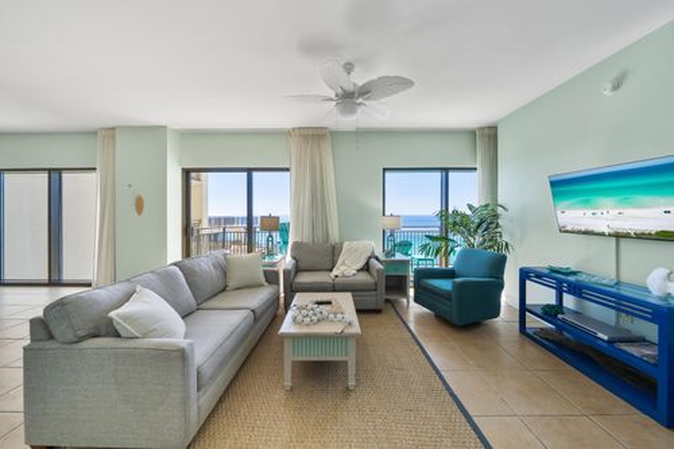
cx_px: 337
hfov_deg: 112.6
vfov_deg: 90.0
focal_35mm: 12
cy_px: 224
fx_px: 225
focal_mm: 12
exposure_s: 1/6
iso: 250
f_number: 7.1
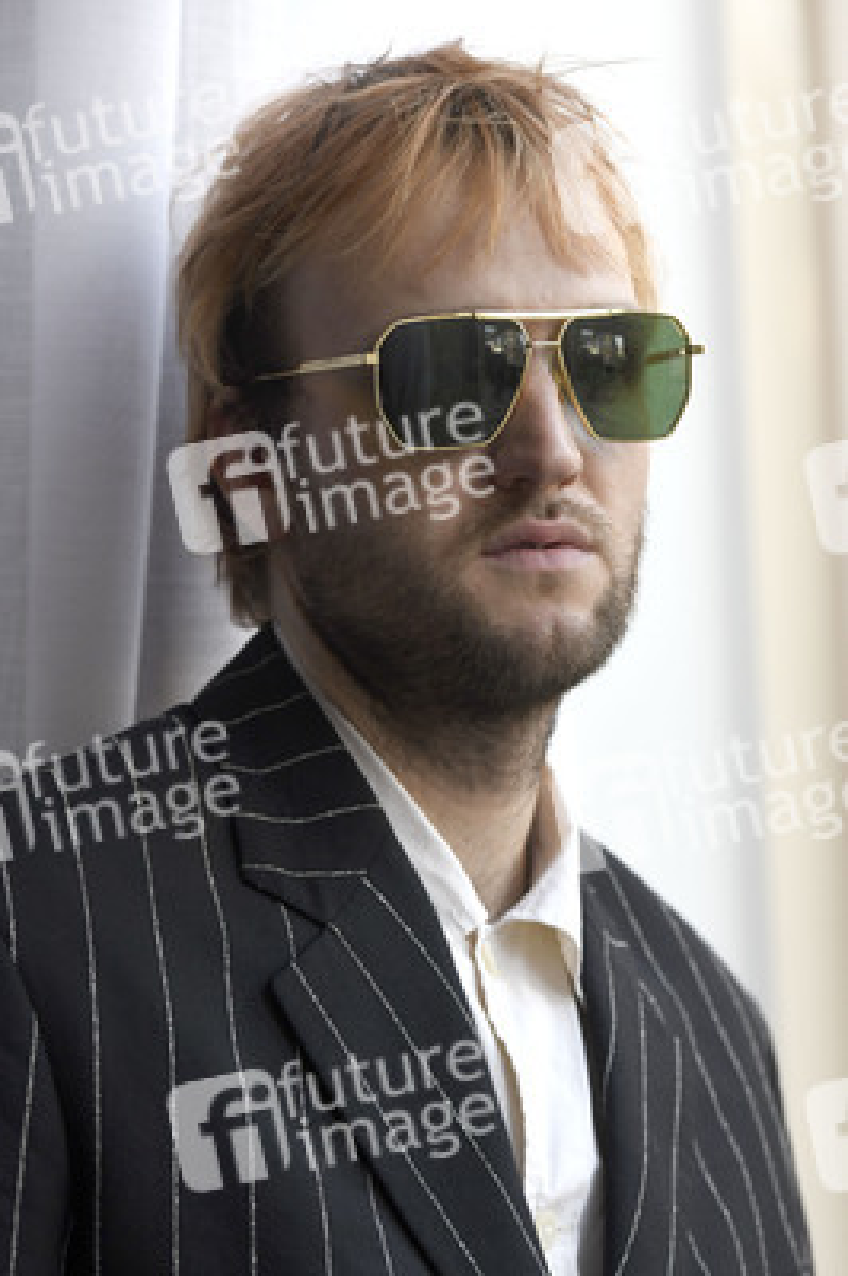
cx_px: 424
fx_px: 3539
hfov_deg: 13.7
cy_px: 638
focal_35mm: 100
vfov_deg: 20.4
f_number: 5
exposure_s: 1/320
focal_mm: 100
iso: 800
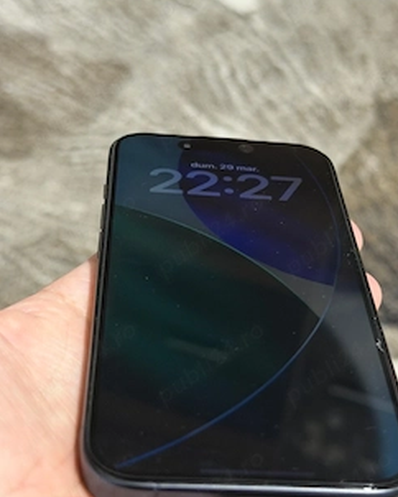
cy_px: 255
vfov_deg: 30.5
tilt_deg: -46.0
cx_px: 243
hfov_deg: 24.6
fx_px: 912
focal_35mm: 62
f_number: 1.78
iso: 500
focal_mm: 6.76
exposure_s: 1/33
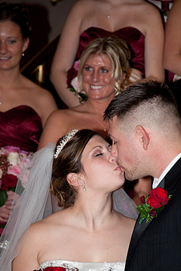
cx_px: 97
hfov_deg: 8.6
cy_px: 177
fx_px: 1199
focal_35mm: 159
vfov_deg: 12.9
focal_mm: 120
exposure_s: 1/60
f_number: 5.6
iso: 800
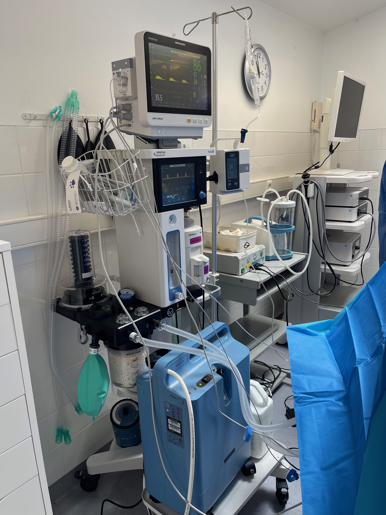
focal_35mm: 25
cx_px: 193
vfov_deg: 69.4
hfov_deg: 54.9
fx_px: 372
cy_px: 258
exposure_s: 1/100
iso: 50
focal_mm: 5.1
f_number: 1.6
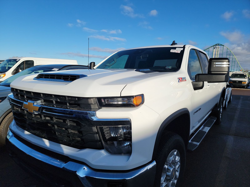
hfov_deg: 71.6
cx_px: 125
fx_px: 173
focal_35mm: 24
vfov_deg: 56.8
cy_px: 94
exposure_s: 1/1413
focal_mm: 6.7
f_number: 1.8
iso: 50
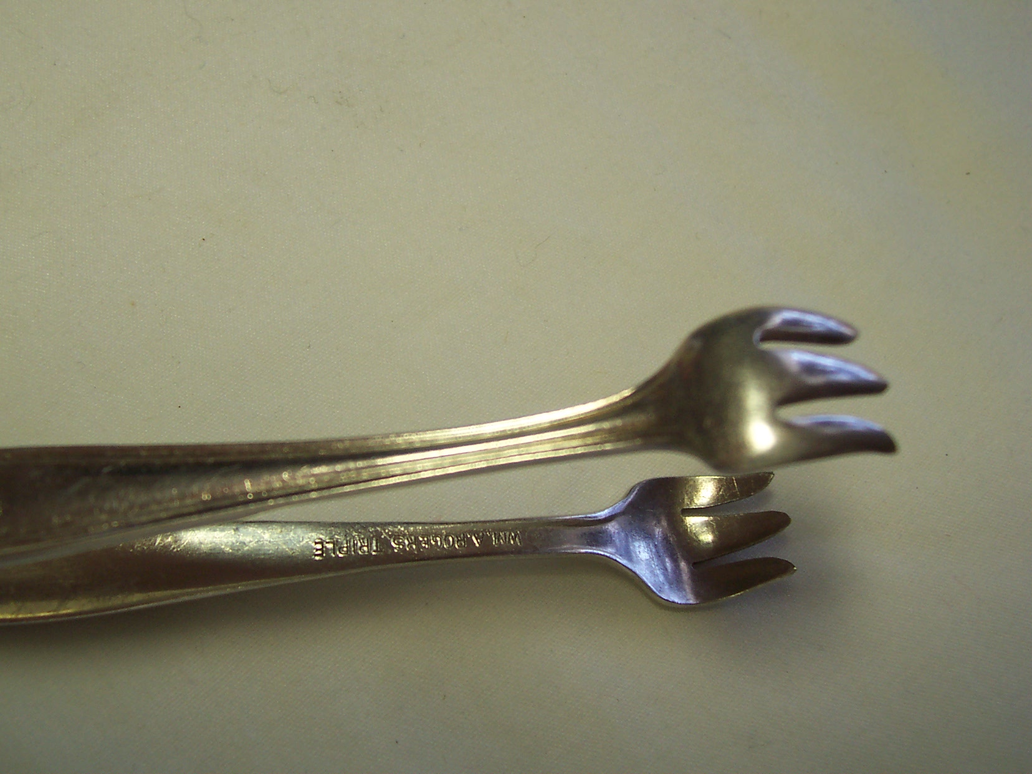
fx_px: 1103
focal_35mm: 37
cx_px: 516
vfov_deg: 38.7
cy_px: 387
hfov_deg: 50.1
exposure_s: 1/90
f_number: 2.8
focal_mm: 5.6
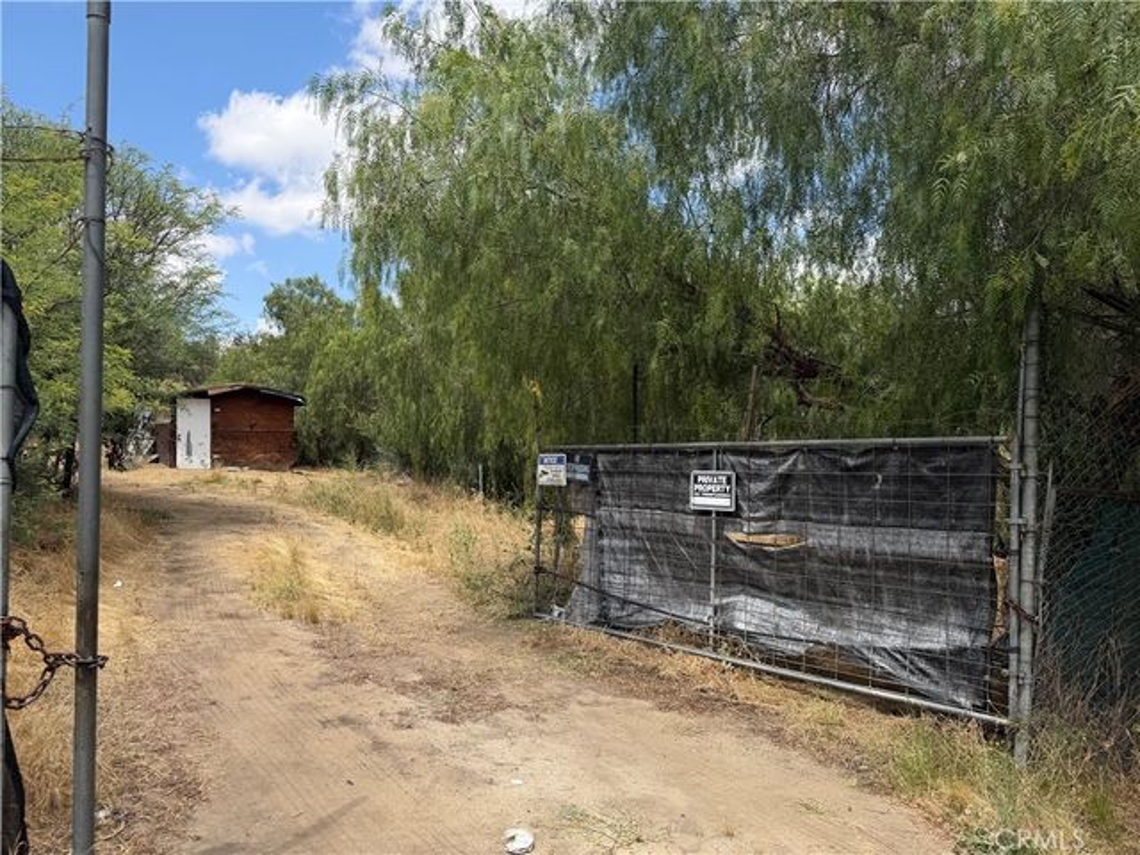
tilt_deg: +2.0
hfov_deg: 71.6
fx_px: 790
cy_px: 428
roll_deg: +0.6
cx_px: 570
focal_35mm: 24
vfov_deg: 56.8
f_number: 1.78
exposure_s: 1/2907
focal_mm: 6.76
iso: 80
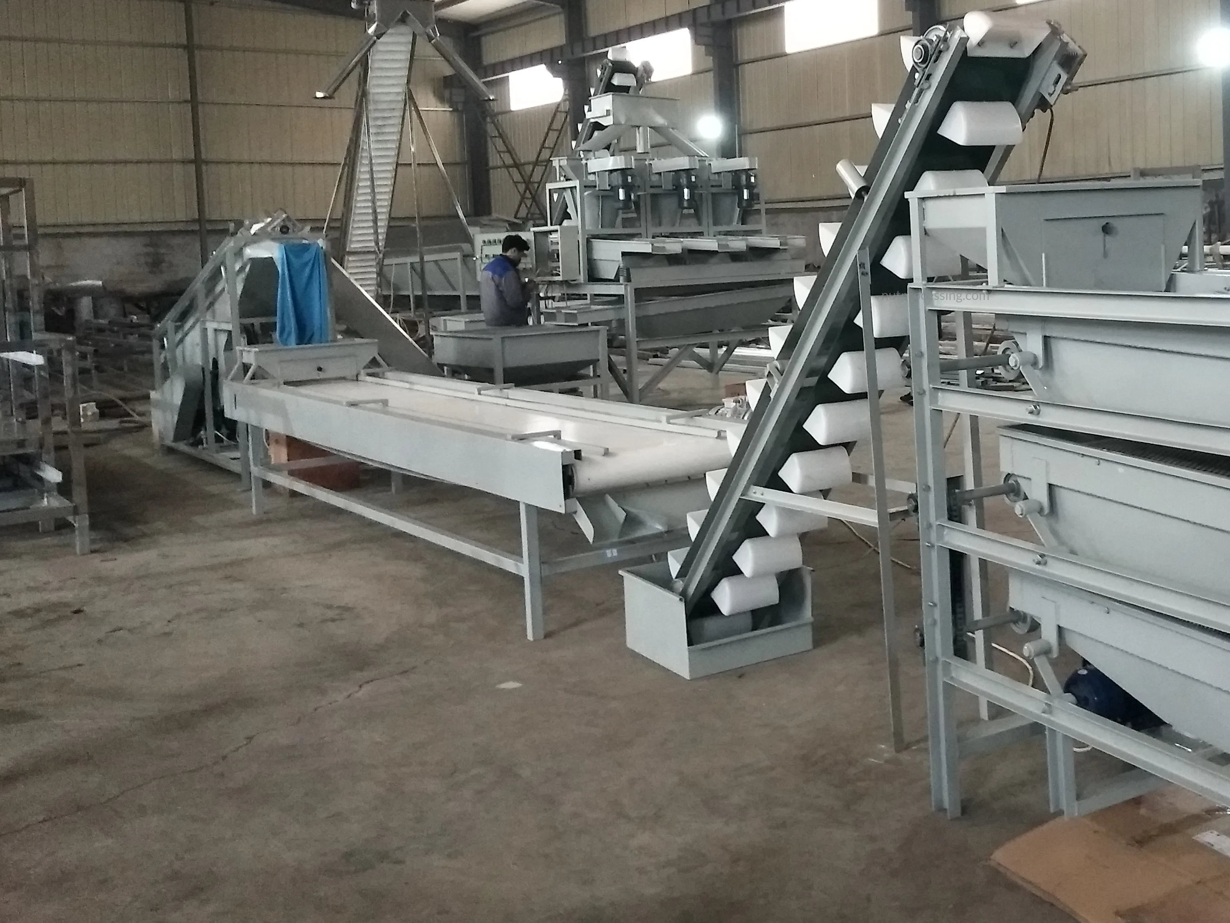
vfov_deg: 35.5
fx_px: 1421
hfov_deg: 45.1
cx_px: 936
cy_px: 295
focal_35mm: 40
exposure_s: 1/33.3
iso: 400
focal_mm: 3.88
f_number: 2
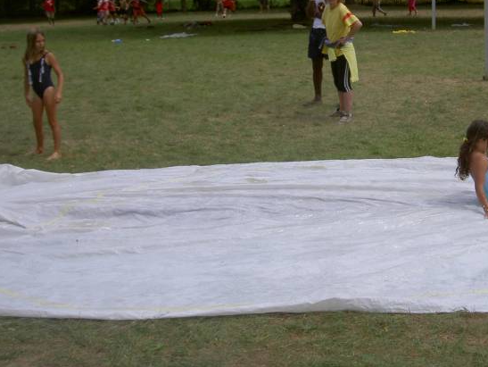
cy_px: 136
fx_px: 804
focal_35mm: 57
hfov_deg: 33.2
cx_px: 354
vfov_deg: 25.6
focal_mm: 8
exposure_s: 1/500
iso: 100
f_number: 4.7
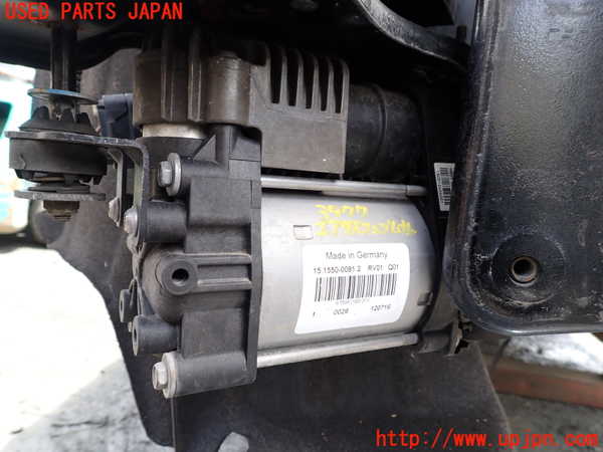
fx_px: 435
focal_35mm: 25
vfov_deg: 54.9
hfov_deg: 69.4
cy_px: 226
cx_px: 302
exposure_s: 1/125
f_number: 2.8
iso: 100
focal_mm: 4.5
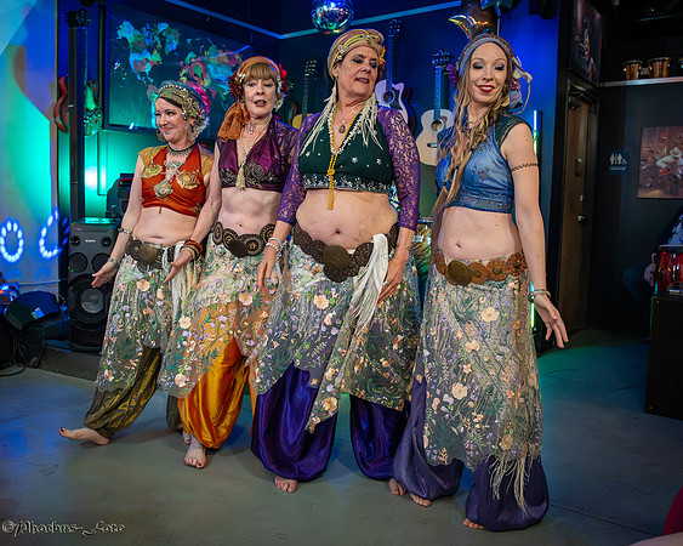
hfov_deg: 60.4
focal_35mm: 29
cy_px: 261
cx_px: 315
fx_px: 586
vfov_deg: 50.0
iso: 32000
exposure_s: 1/400
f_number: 4
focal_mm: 24
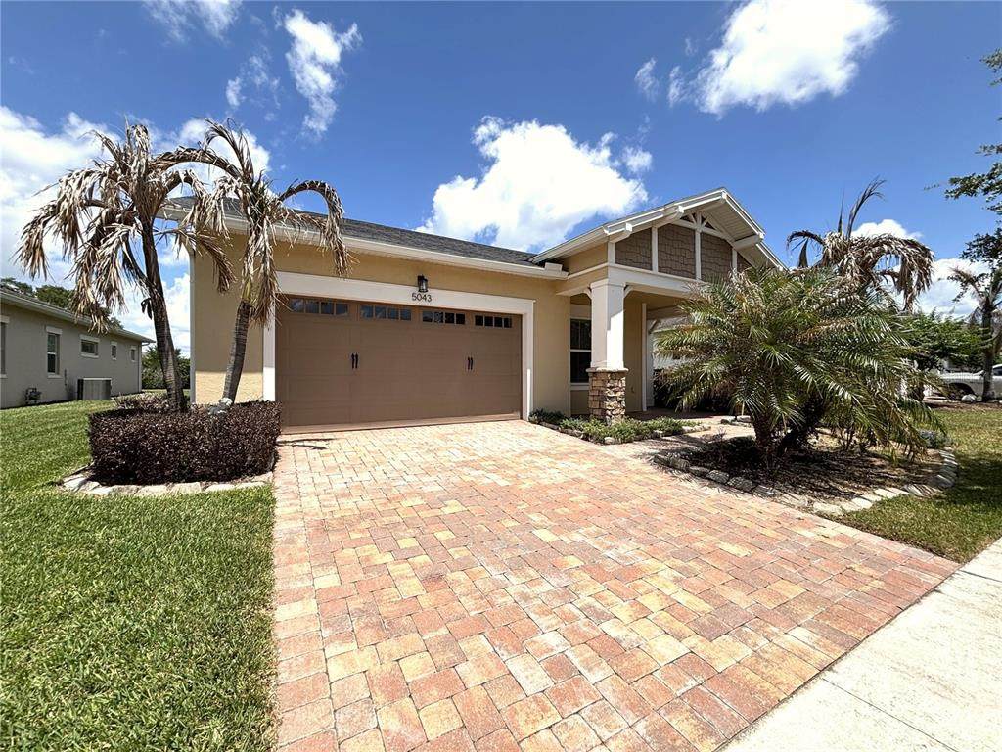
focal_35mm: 14
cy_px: 376
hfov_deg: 102.1
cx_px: 501
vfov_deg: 85.7
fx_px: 405
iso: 25
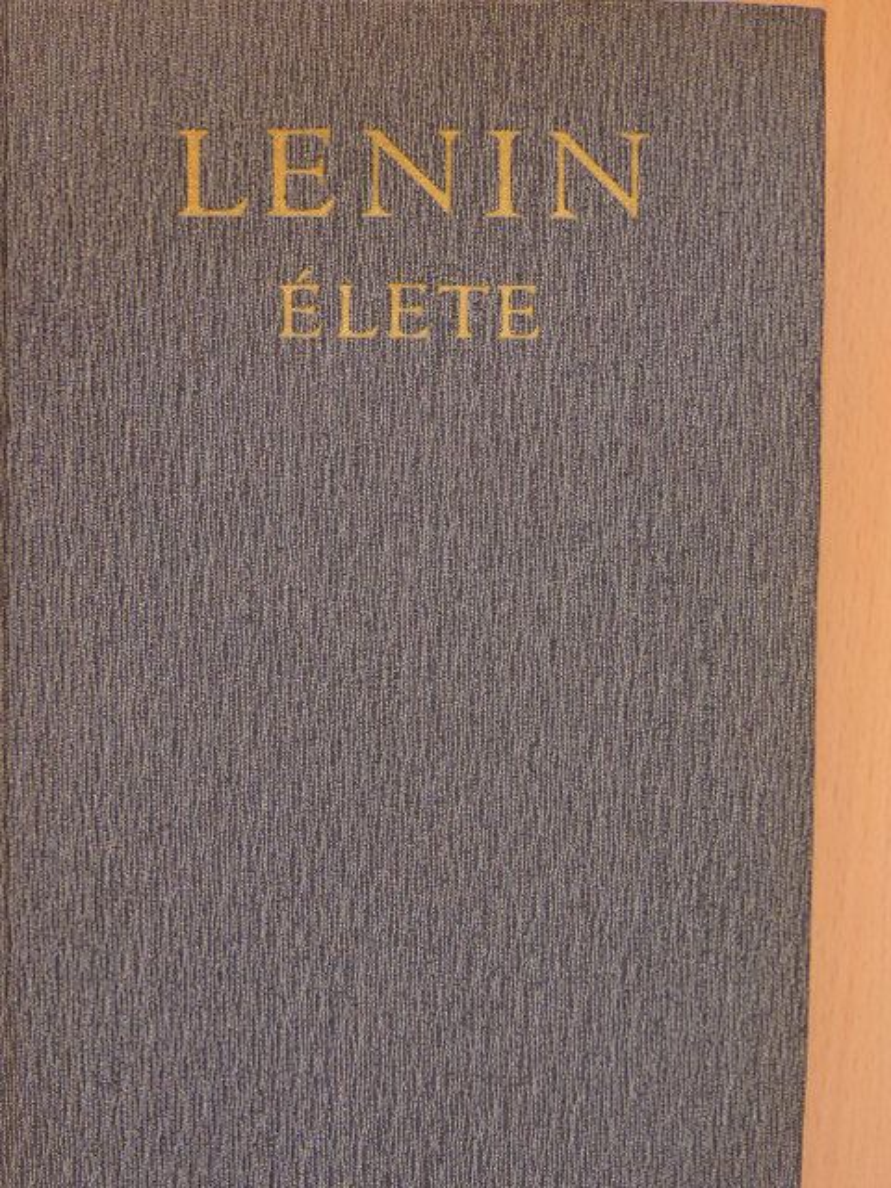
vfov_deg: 34.9
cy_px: 594
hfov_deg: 26.6
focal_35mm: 55
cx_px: 446
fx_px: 1888
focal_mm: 9.8
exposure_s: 1/25
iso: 400
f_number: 3.7
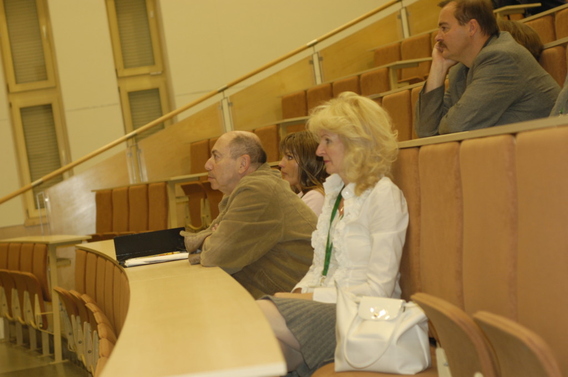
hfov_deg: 27.0
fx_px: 1182
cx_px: 284
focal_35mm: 75
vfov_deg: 18.1
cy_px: 188
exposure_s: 1/30
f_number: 2.8
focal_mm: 50
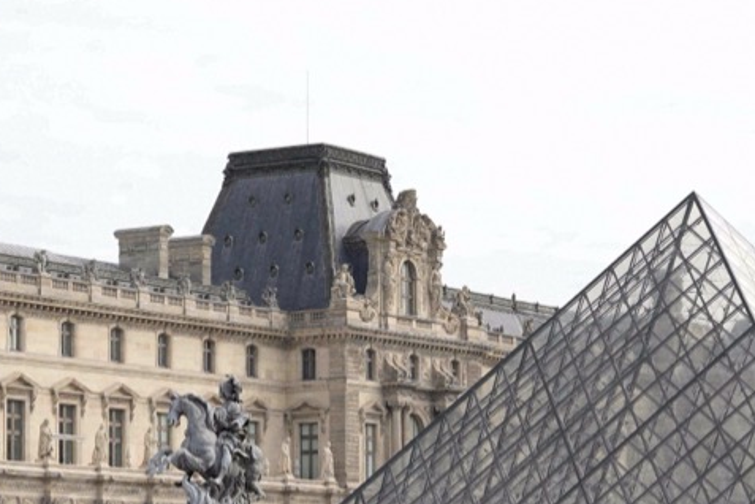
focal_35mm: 132
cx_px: 350
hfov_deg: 15.5
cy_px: 462
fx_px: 2768
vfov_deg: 10.3
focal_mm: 45
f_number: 8
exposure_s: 1/200
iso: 100
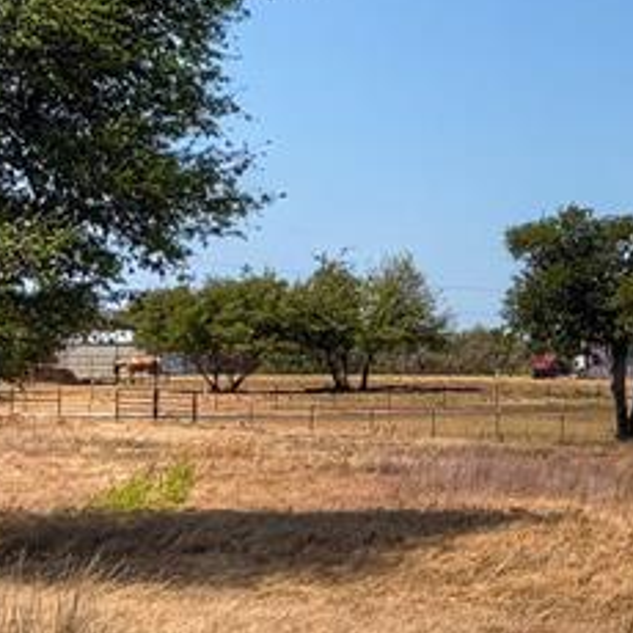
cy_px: 289
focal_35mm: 189
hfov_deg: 8.9
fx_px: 3910
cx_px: 1104
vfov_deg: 9.3
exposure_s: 1/5208
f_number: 1.78
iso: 64
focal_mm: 6.76
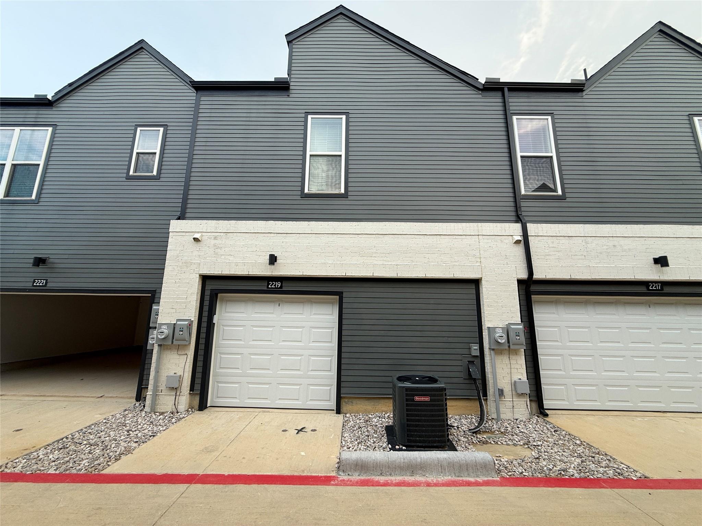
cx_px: 351
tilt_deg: +11.1
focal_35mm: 14
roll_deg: -0.8
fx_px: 284
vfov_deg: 85.7
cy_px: 263
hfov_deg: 102.1
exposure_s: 1/99
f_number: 2.2
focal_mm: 2.22
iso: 50
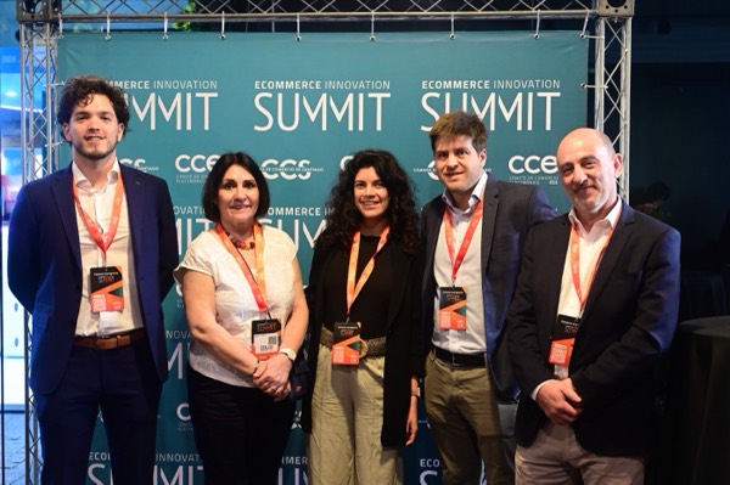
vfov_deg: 28.0
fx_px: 973
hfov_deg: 41.1
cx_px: 365
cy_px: 242
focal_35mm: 48
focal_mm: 48
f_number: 4.5
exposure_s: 1/20
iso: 2500
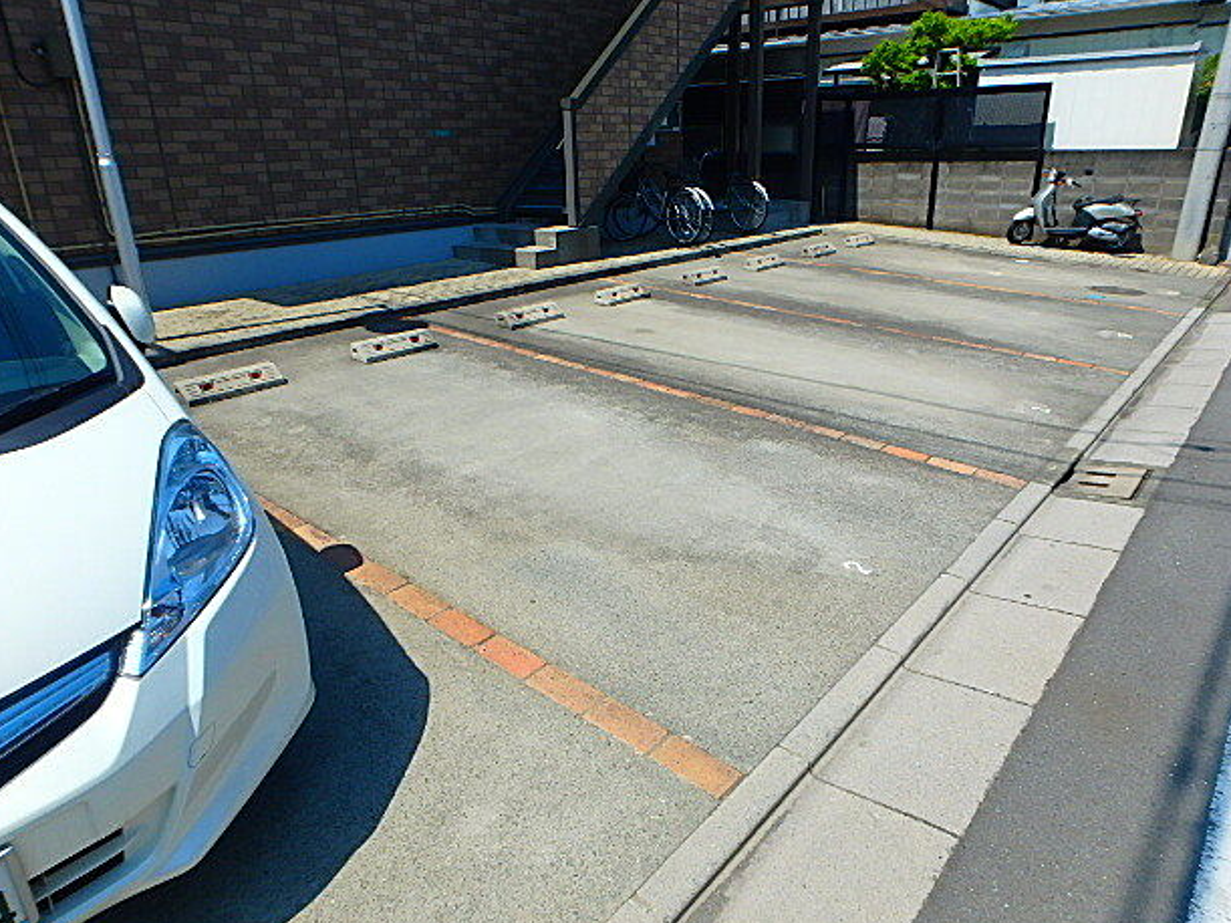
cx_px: 623
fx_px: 782
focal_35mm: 22
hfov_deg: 76.4
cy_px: 466
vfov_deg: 61.1
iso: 125
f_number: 6
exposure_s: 1/500
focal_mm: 3.7
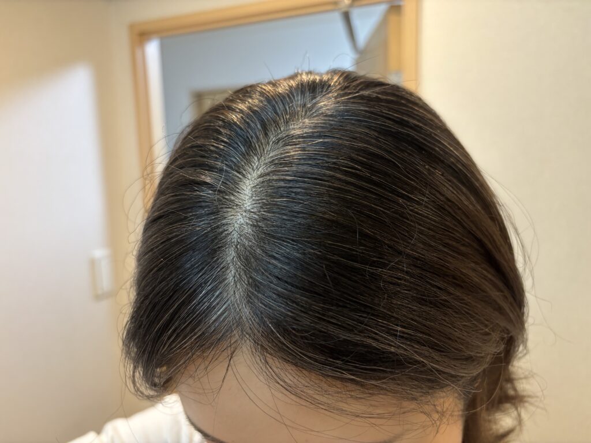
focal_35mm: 26
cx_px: 296
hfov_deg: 67.3
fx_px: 444
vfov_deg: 53.1
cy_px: 222
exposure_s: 1/50
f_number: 1.6
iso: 160
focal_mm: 5.96
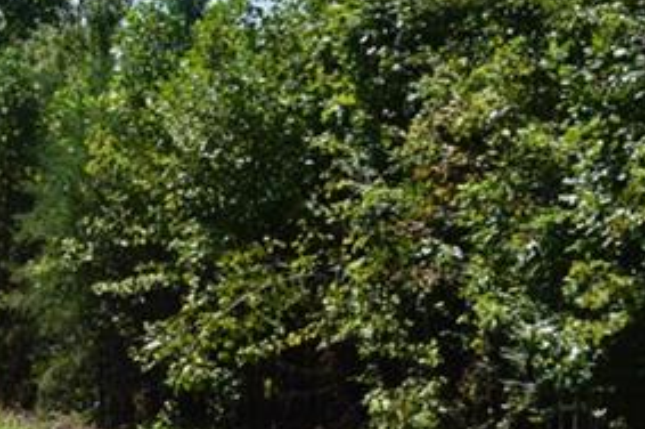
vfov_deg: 9.7
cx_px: -210
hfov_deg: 14.0
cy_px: 228
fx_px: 2523
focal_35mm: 141
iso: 400
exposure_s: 1/400
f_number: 11
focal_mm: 26
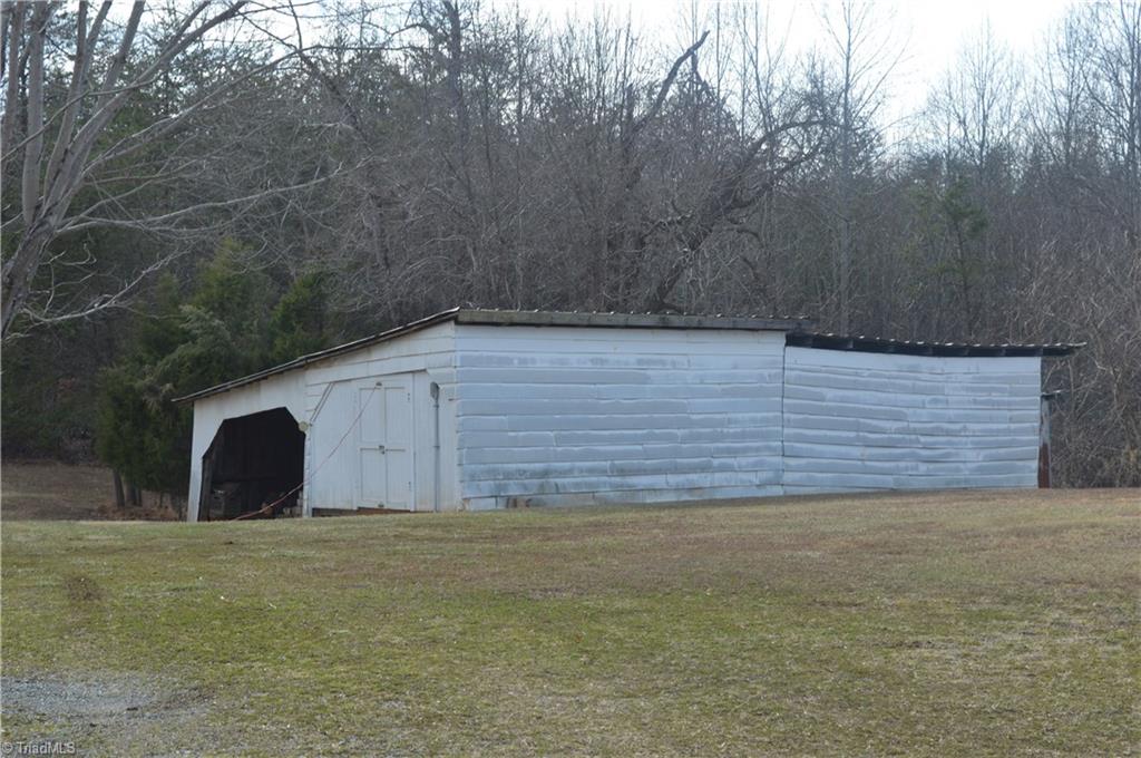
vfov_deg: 18.9
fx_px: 2279
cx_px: 570
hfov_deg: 28.1
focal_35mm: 72
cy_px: 379
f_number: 11
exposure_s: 1/500
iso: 400
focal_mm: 48
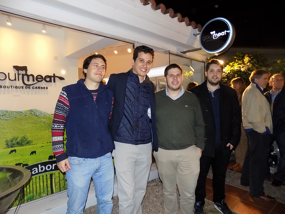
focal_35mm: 23
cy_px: 107
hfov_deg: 73.9
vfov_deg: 58.9
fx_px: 189
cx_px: 142
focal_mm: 4
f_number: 3.1
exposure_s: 1/30
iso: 200
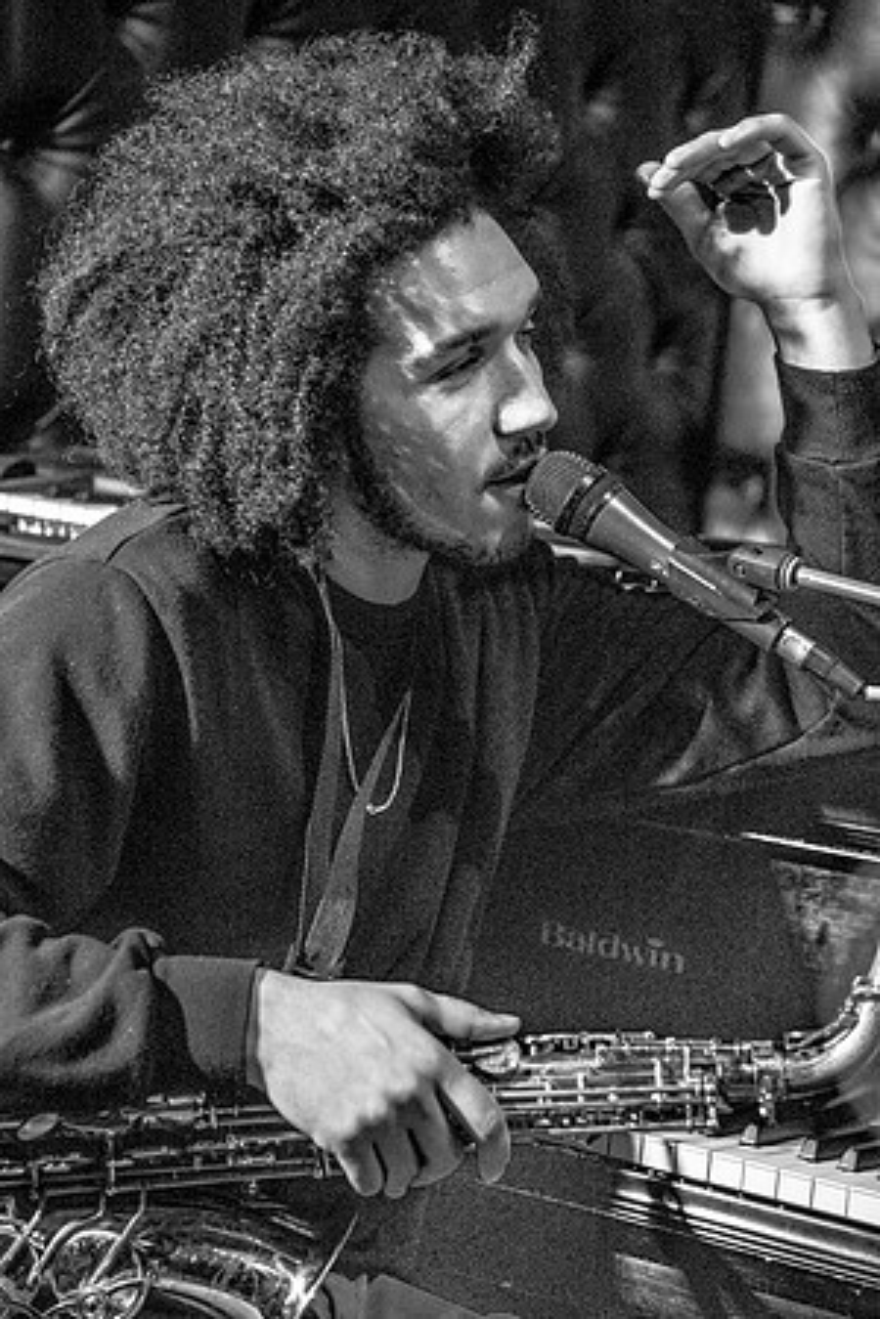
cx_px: 440
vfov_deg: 19.5
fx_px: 3850
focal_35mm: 105
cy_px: 660
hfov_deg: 13.0
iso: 6400
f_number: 4
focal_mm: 105
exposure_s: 1/200
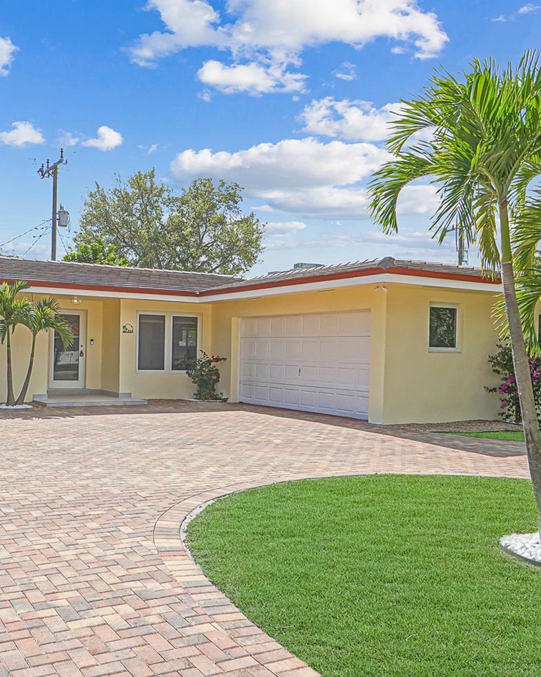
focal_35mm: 32
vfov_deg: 55.6
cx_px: 193
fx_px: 640
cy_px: 361
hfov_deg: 45.3
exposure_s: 1/500
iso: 250
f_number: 9
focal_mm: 14
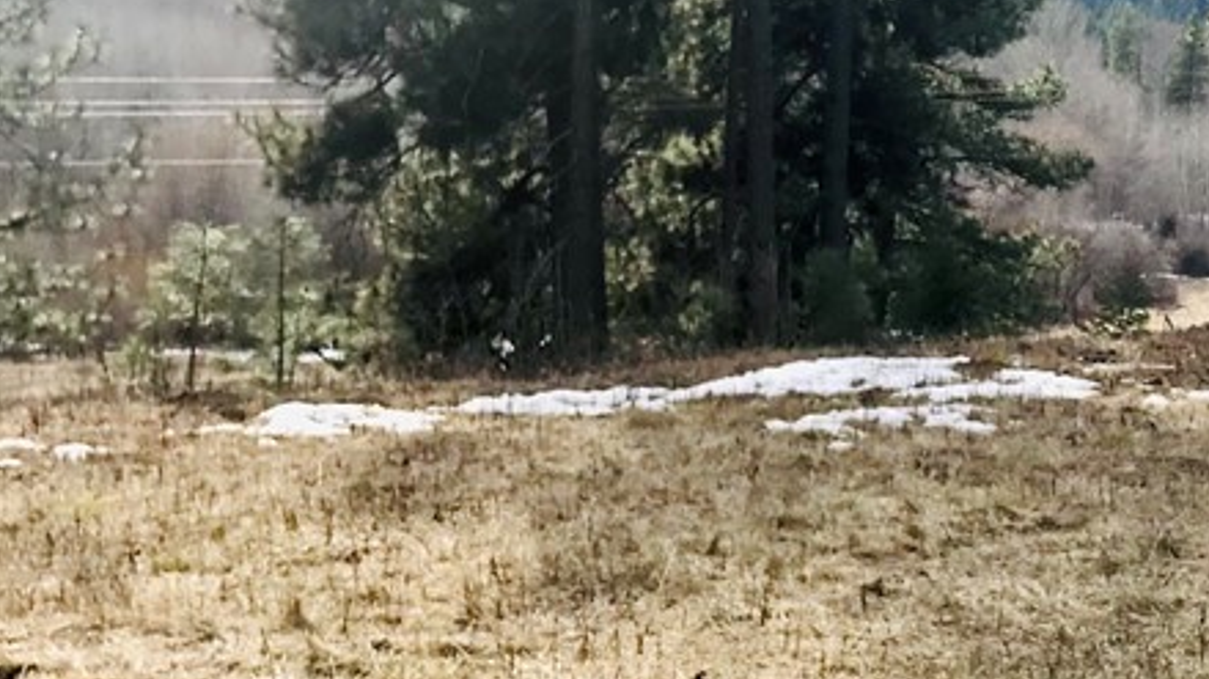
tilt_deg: +1.9
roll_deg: -1.6
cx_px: 1083
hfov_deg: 28.6
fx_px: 2275
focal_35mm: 71
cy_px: 71
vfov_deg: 16.7
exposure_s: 1/997
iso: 20
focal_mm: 3.99
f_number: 1.8
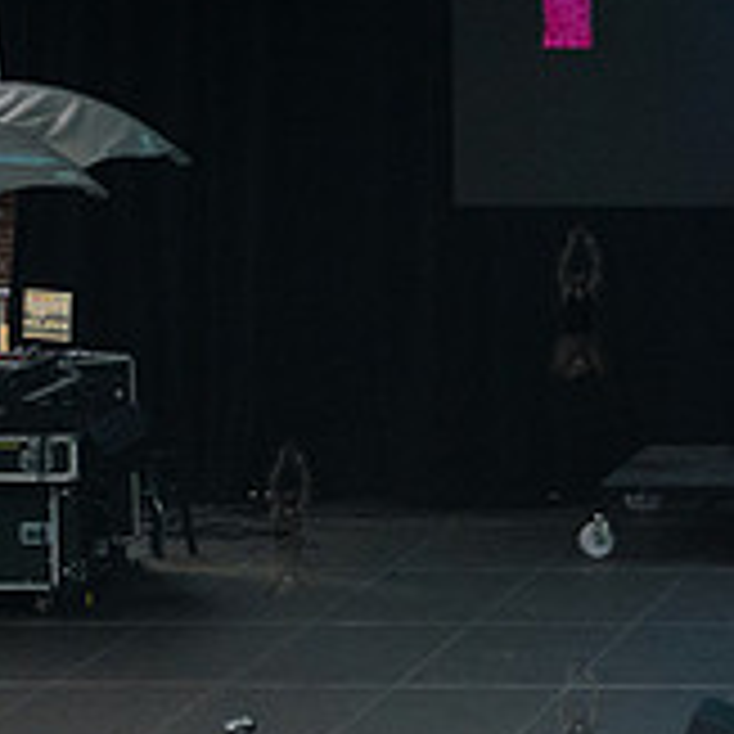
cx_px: 1107
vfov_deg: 6.2
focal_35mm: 282
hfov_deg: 6.1
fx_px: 6765
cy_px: 637
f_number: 3.2
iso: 4000
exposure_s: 1/200
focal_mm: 80
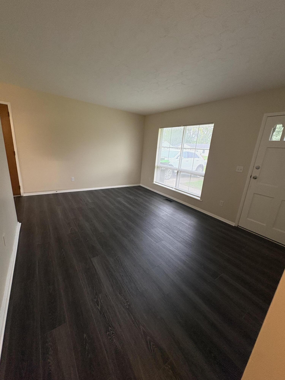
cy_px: 190
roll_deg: -3.6
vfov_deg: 102.1
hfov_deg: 85.7
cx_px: 142
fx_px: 154
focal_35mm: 14
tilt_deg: -14.0
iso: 250
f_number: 2.2
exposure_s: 1/60
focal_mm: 2.22
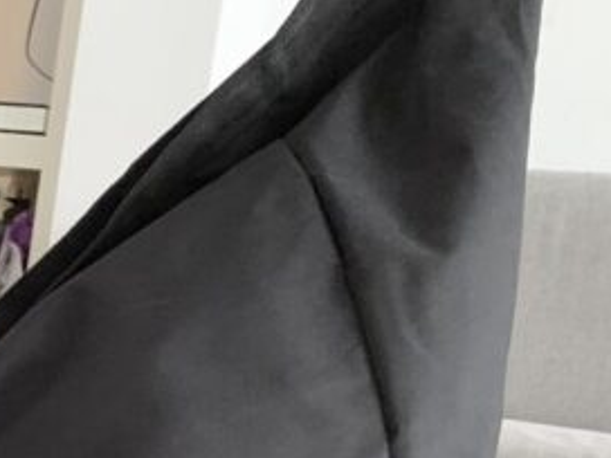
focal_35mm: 98
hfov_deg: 18.3
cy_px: 786
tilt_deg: -17.4
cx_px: -245
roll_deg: -5.5
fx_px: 1730
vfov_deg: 13.7
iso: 500
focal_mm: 4.25
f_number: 1.8
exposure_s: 1/30
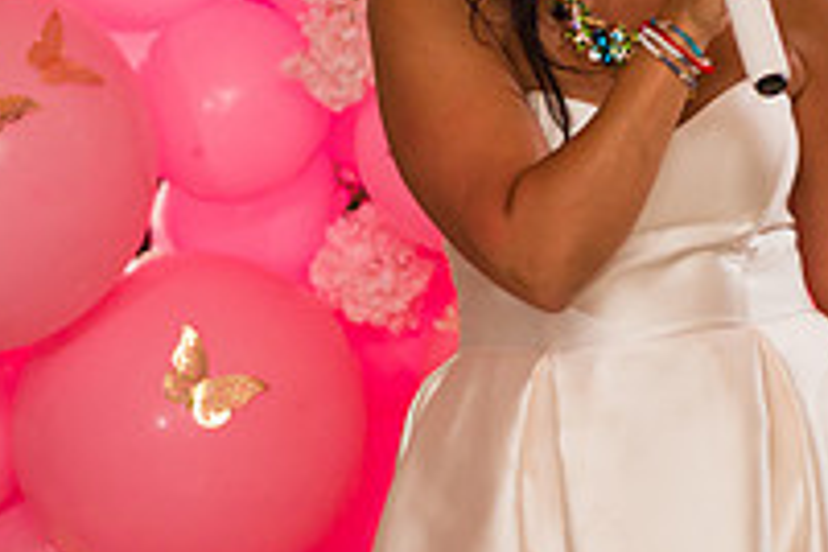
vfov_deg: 5.9
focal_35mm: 232
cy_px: 45
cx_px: 718
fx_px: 5336
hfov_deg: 8.8
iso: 800
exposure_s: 1/200
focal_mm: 70
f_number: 3.2
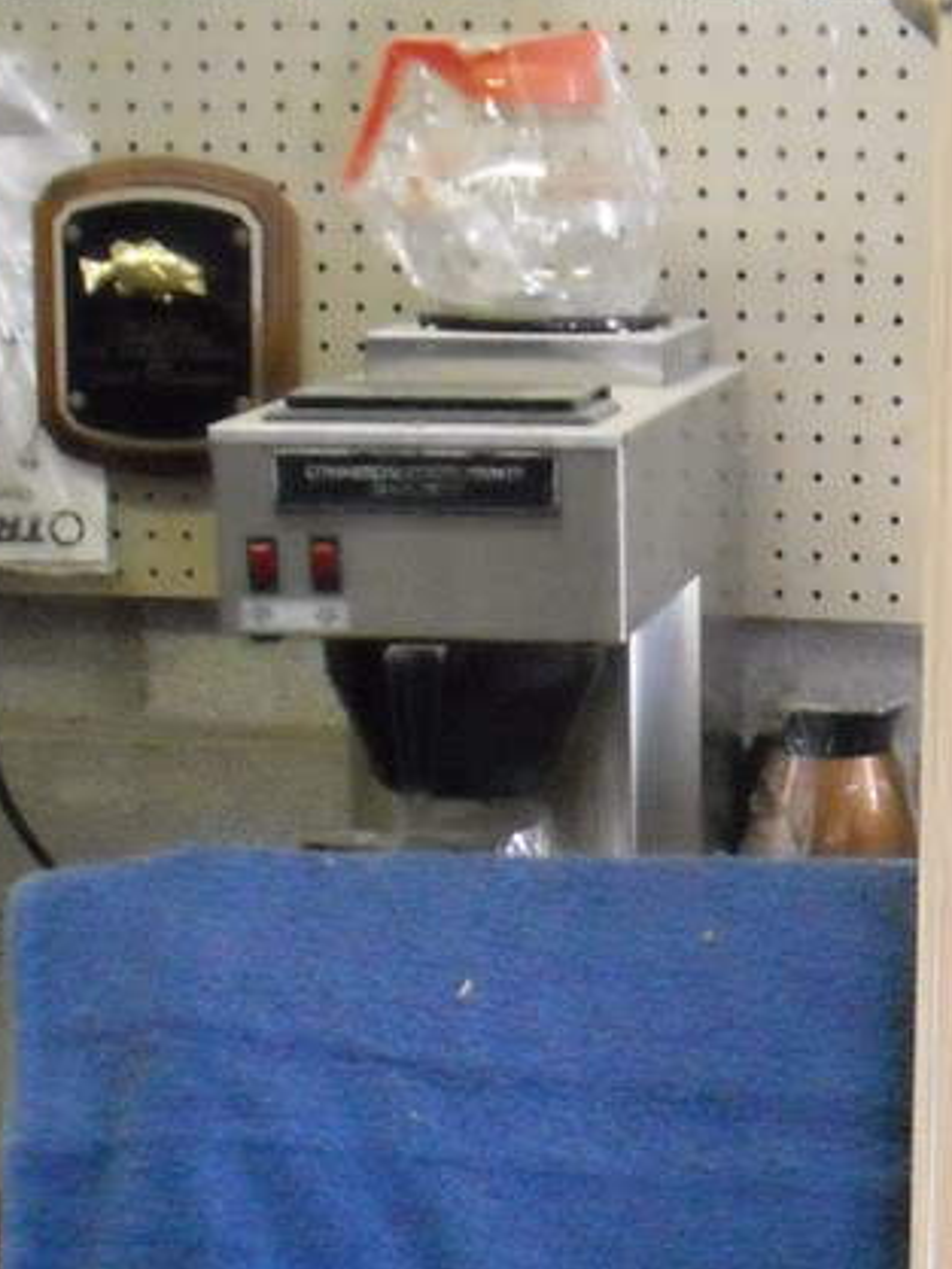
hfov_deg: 16.6
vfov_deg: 22.1
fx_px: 3152
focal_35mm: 86
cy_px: 1199
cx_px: 1074
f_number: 2.8
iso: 800
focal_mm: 5.7
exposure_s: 1/60
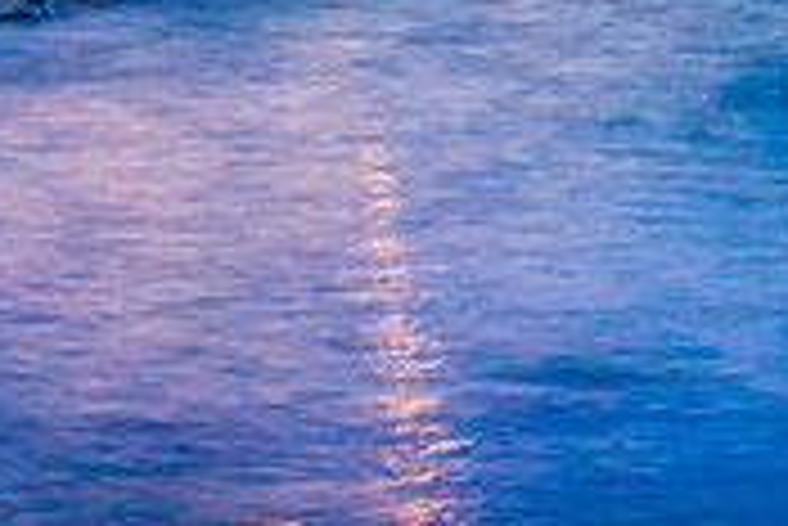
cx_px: 315
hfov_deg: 11.9
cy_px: -294
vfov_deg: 7.8
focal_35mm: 172
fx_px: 3768
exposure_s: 13
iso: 100
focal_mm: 35
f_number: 14
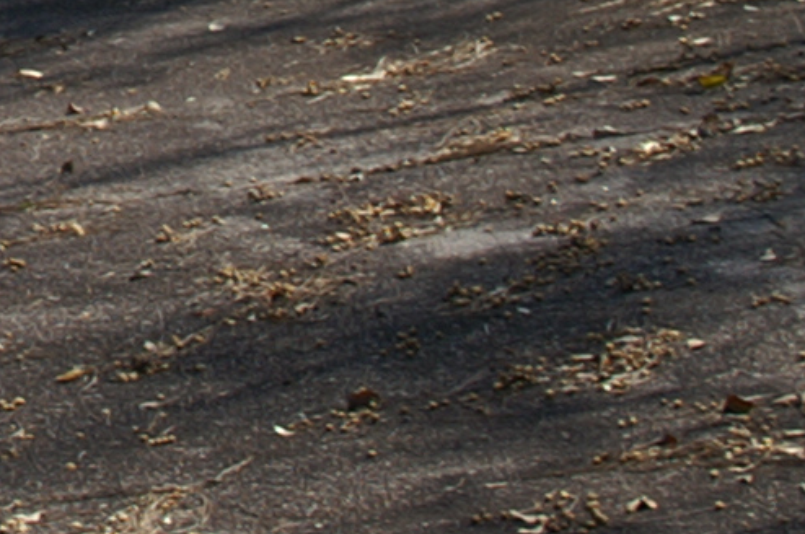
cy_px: -668
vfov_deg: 5.2
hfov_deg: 7.8
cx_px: -732
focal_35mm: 256
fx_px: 5717
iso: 100
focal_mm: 28
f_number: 11
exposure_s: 1/100
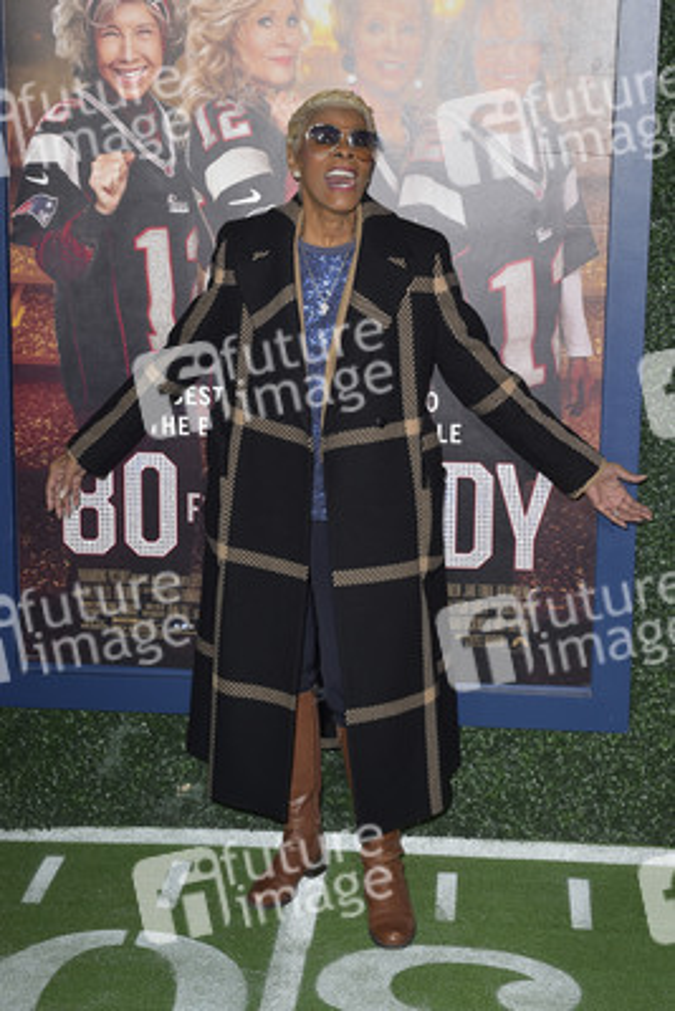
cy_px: 506
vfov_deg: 39.6
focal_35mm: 50
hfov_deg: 27.0
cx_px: 338
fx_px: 1405
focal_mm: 50
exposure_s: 1/250
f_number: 6.3
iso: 400
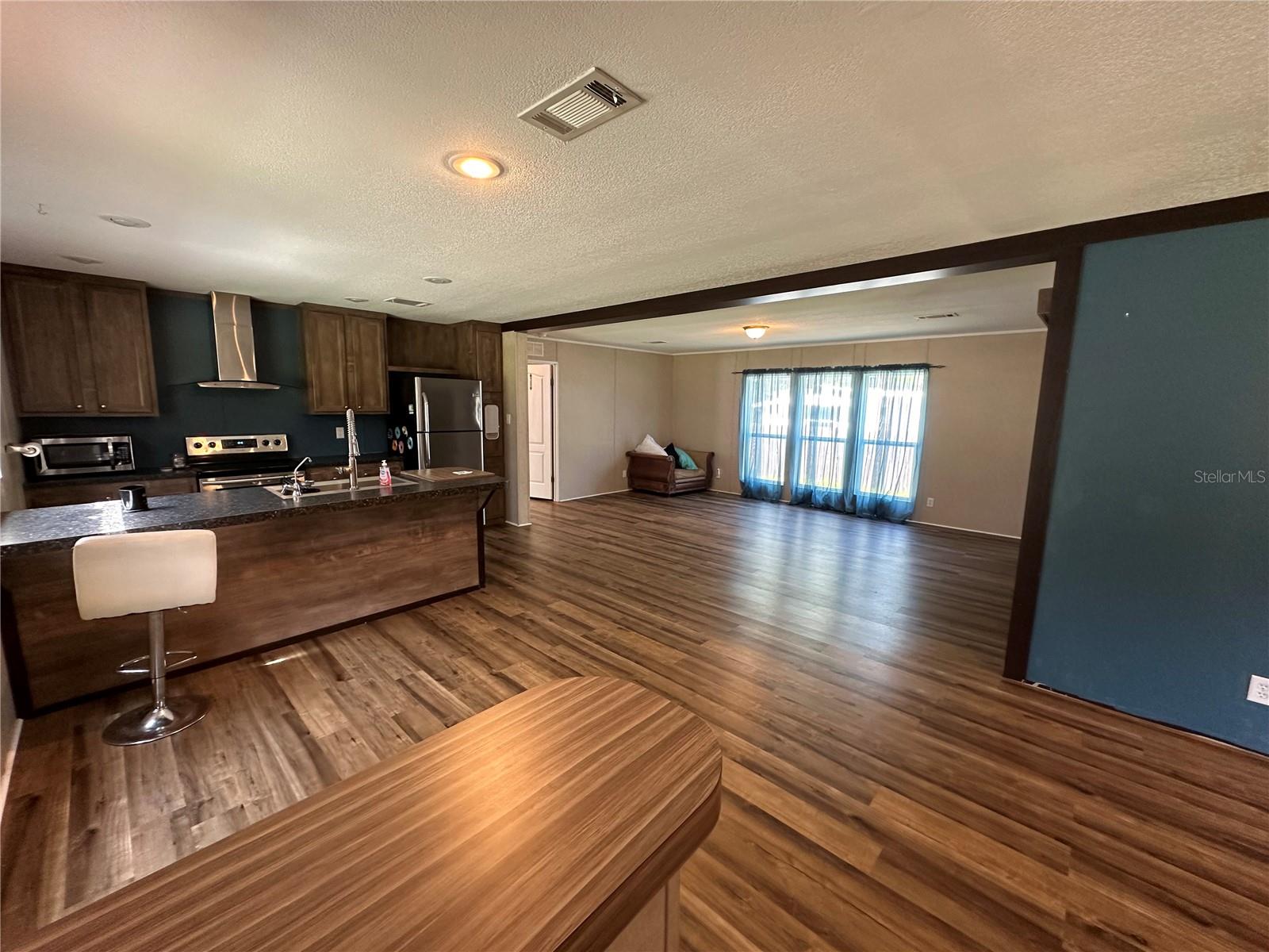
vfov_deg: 85.7
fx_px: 513
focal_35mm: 14
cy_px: 476
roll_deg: -1.1
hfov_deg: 102.1
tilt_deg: -7.9
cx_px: 634
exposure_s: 1/60
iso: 250
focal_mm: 2.22
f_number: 2.2
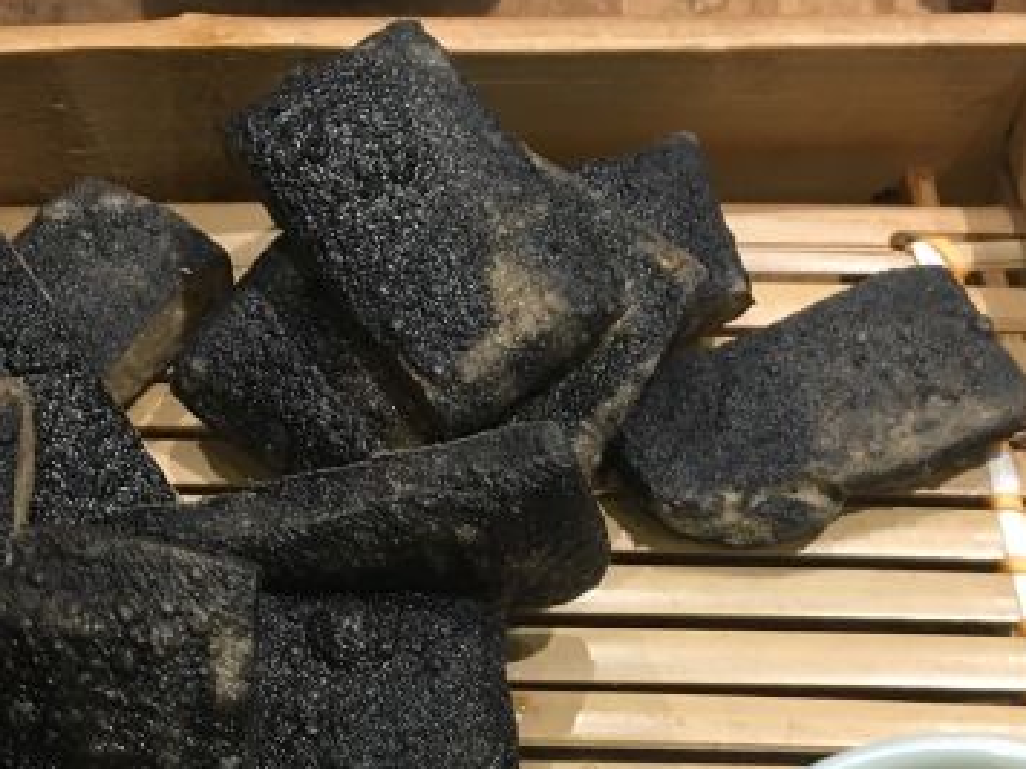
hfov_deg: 33.7
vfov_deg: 24.9
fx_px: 1689
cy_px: 701
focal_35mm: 57
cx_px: 450
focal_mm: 4.15
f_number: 2.2
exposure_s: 1/33
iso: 200
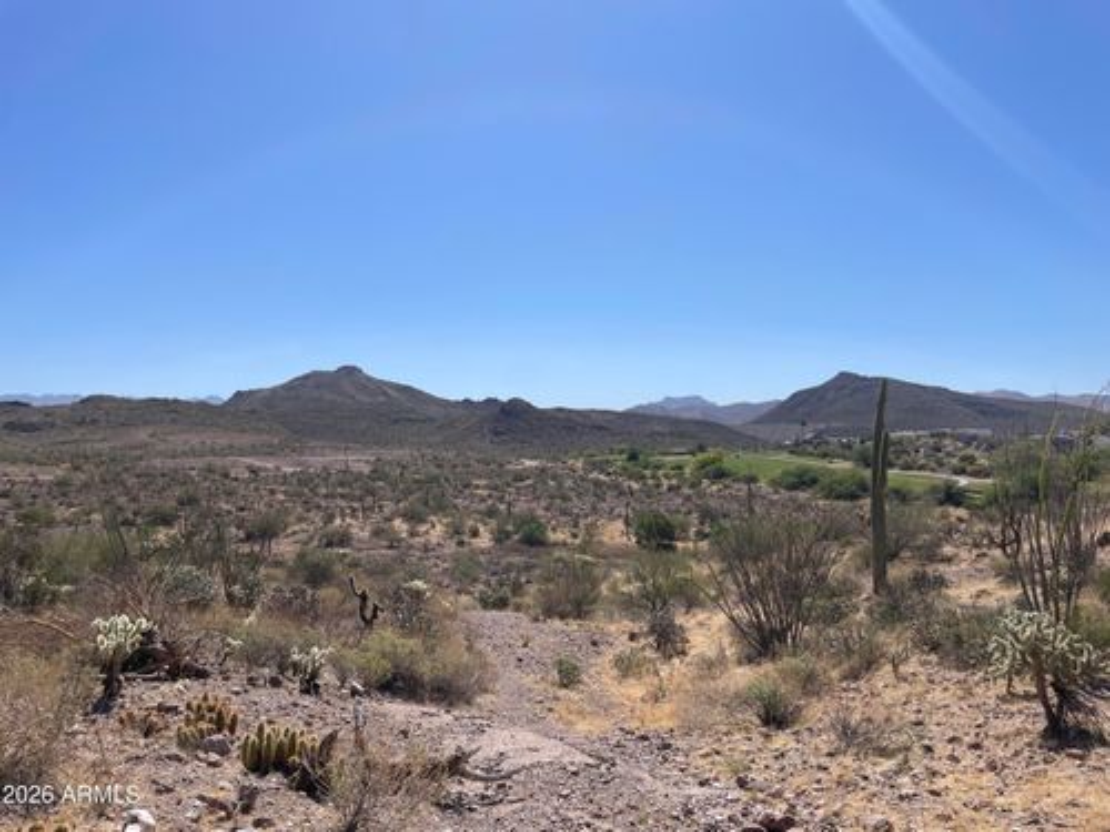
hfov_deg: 67.3
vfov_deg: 53.1
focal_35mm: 26
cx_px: 555
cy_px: 416
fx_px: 834
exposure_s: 1/6494
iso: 32
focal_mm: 4.2
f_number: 1.6
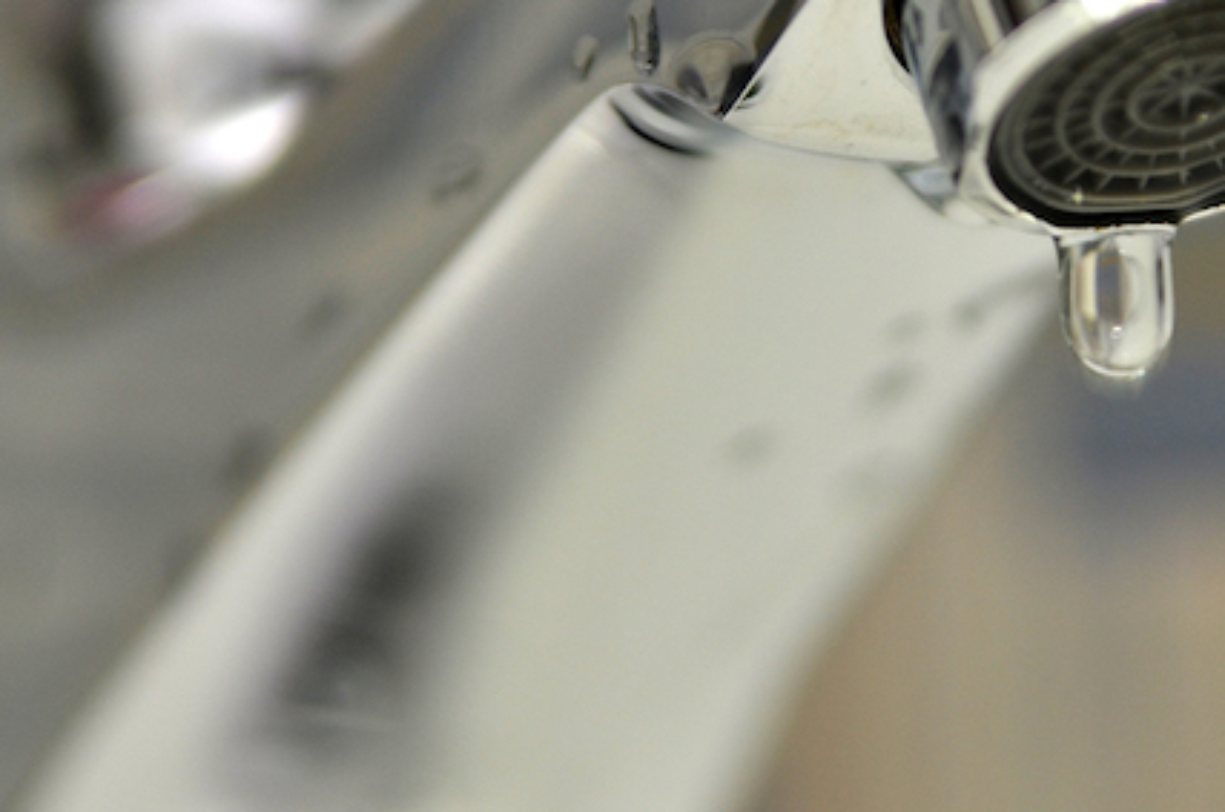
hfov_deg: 7.8
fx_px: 8938
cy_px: 207
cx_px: 987
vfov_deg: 5.2
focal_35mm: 263
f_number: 2.8
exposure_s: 1/60
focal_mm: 75
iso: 200
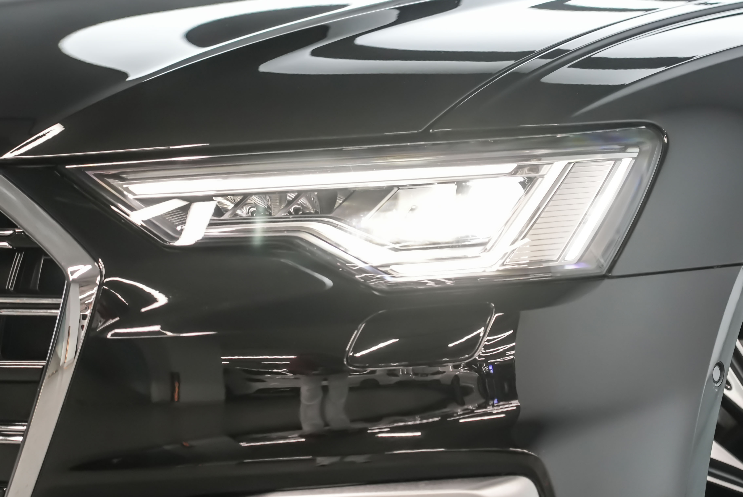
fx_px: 2499
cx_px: 377
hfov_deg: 16.9
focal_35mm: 121
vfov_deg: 11.3
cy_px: 227
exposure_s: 1/125
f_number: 4
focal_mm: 105
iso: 6400
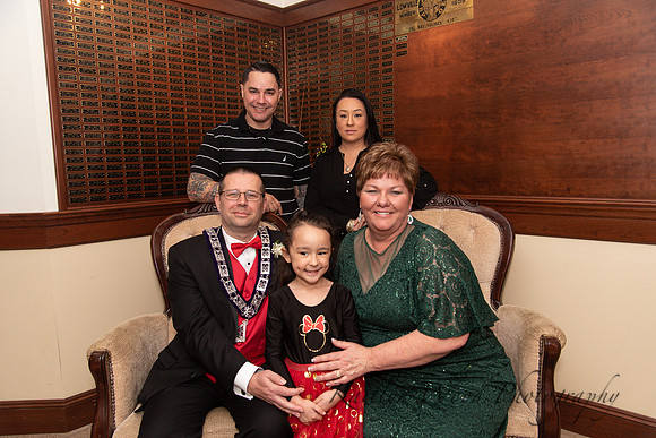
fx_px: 510
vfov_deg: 46.4
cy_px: 219
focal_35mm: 28
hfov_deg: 65.5
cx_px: 328
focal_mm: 28
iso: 800
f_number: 4
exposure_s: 1/200
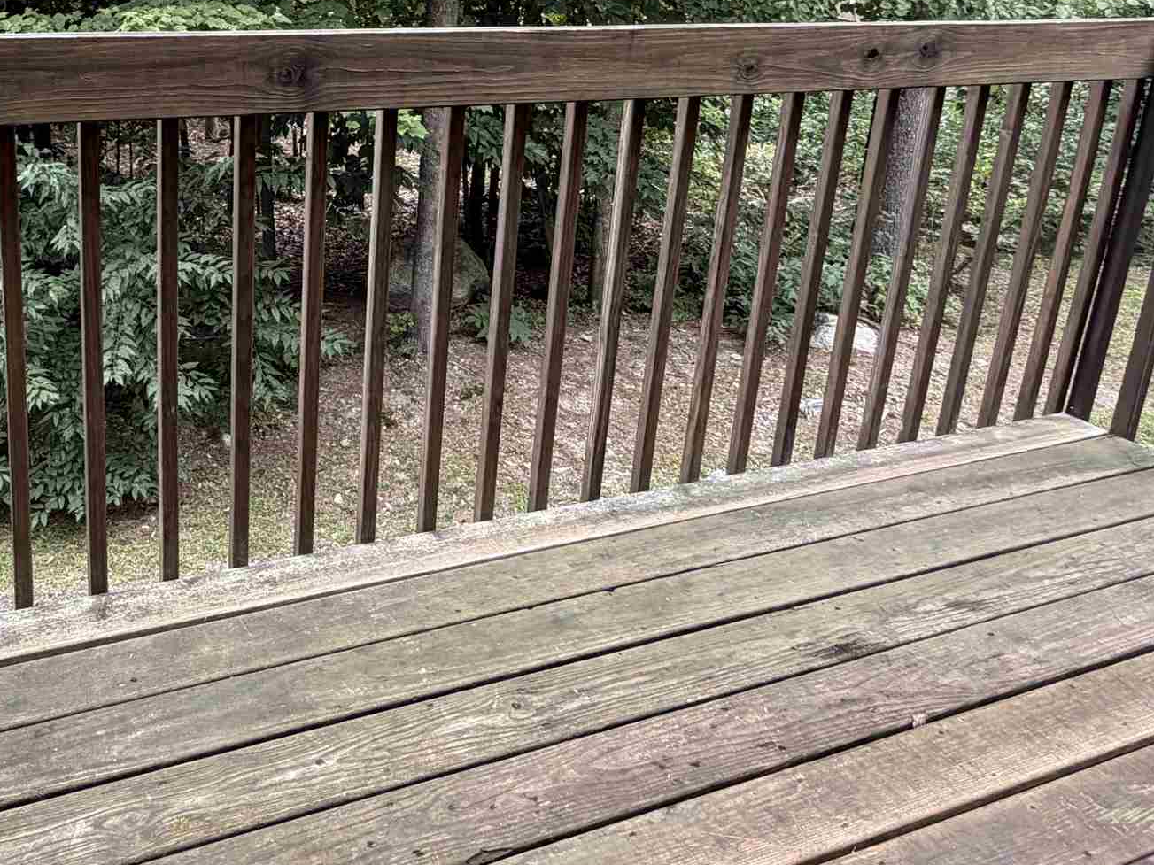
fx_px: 1100
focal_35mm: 33
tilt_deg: -15.8
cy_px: 185
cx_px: 305
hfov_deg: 53.2
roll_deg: -2.3
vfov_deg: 41.3
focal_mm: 2.22
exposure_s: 1/121
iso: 200
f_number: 2.2
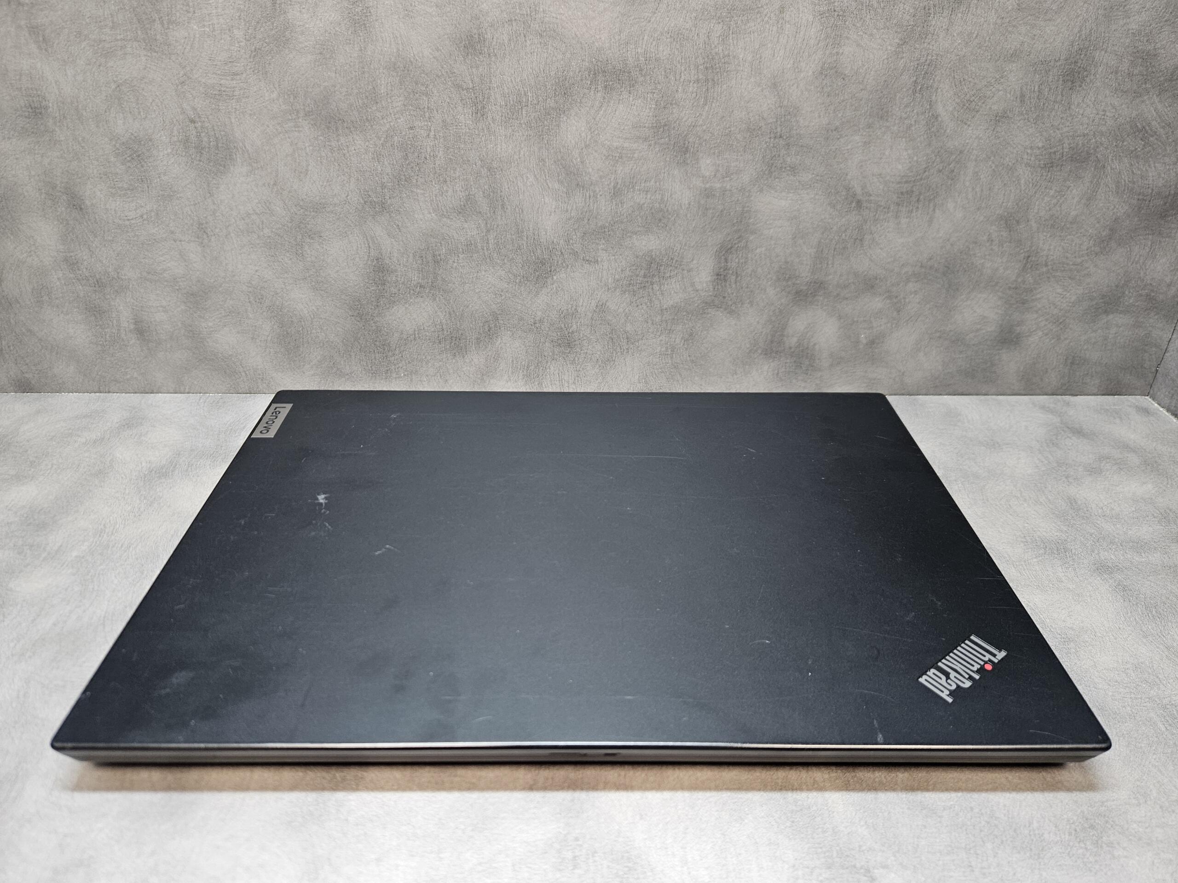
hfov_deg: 73.9
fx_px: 783
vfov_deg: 58.9
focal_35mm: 23
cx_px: 589
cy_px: 442
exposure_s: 1/100
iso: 250
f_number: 1.8
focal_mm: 5.4
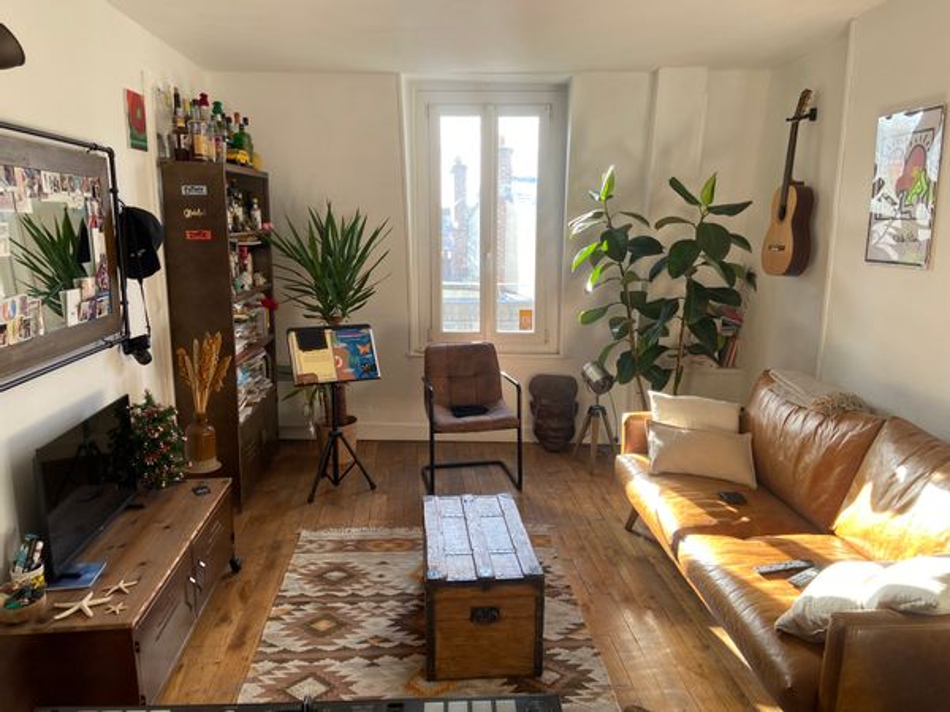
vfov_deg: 53.1
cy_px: 356
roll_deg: +0.9
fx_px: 714
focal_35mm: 26
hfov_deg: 67.3
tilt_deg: -11.1
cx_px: 475
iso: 64
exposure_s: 1/121
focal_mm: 4.25
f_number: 1.8
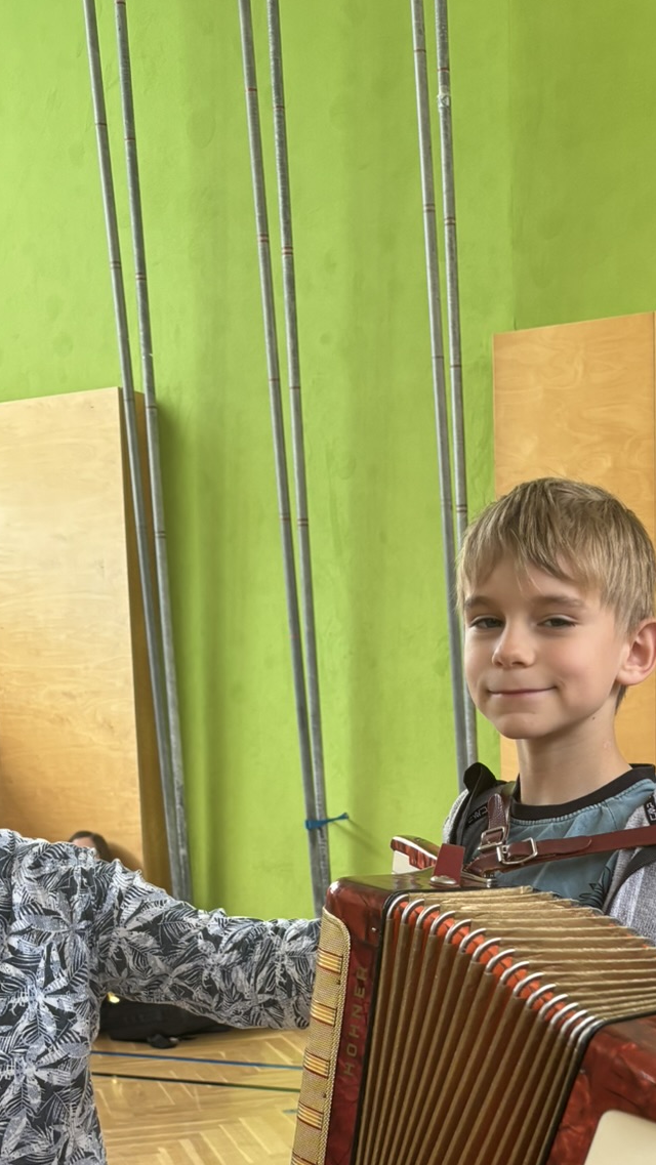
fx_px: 1576
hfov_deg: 23.3
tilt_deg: -7.9
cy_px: 960
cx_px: 496
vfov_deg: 38.8
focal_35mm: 51
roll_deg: +0.9
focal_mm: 5.96
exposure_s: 1/117
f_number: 1.6
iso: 125
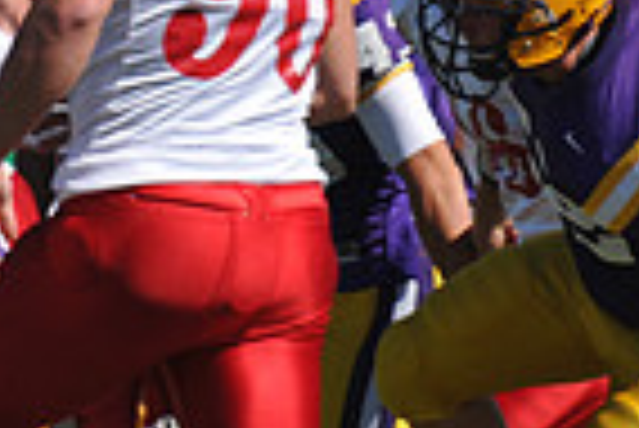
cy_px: 151
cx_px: -400
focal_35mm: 1344
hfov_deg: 1.5
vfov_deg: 1.0
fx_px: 23880
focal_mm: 220
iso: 200
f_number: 6.3
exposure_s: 1/800
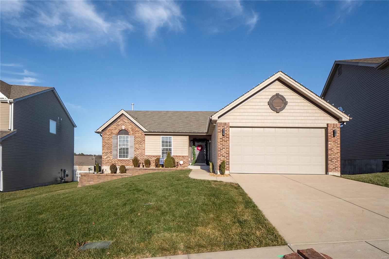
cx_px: 194
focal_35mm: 18
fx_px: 194
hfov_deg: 90.0
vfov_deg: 67.4
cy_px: 130
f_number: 8
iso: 400
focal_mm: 9
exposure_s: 1/1250
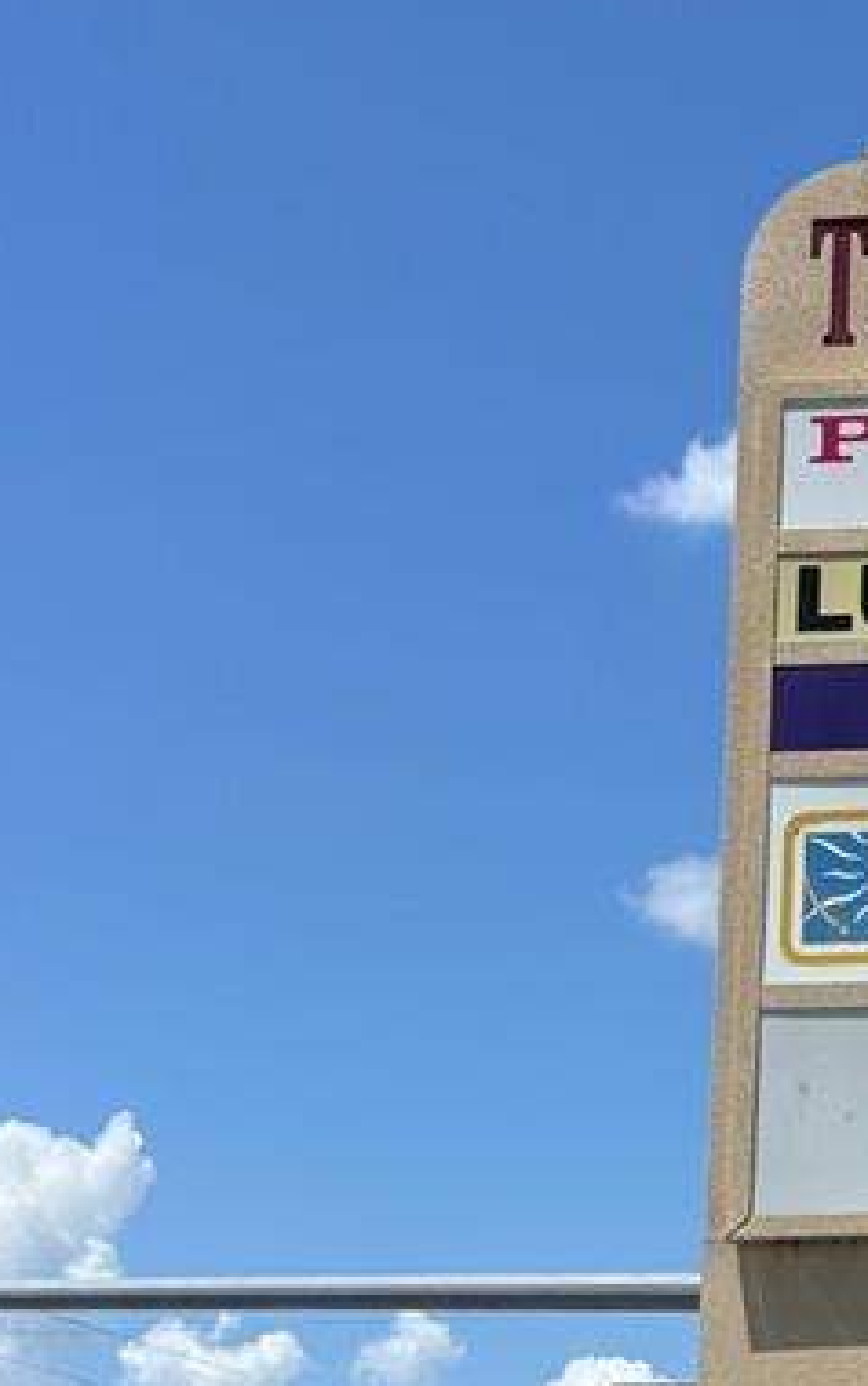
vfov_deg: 23.6
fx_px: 3288
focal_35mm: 87
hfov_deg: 14.0
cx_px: 1331
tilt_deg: +14.1
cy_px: 981
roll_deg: -0.9
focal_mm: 5.96
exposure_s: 1/4255
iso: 50
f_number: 1.6
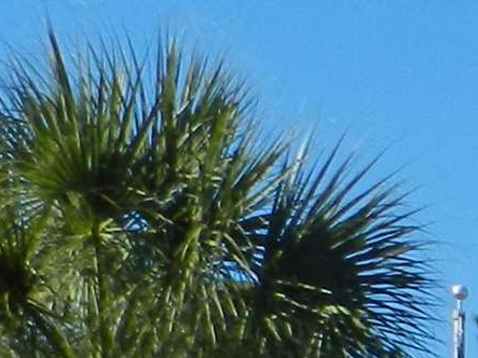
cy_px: 1001
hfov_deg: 5.8
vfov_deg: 4.5
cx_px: 1438
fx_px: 4404
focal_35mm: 319
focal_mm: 8.1
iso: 160
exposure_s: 1/800
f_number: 5
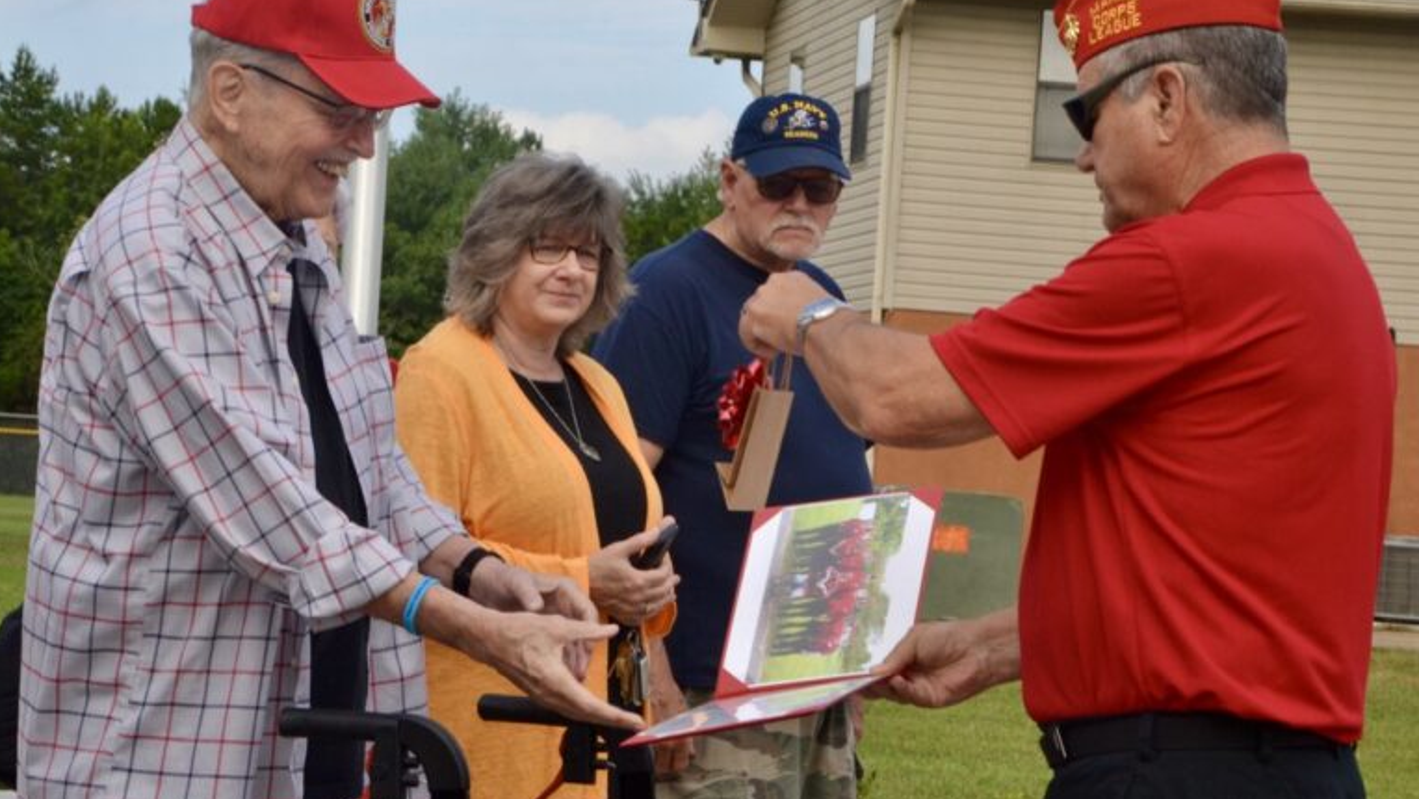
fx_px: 4460
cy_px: 364
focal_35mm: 119
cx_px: 708
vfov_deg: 10.2
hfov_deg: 18.1
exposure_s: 1/200
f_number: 20
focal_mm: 75
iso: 640
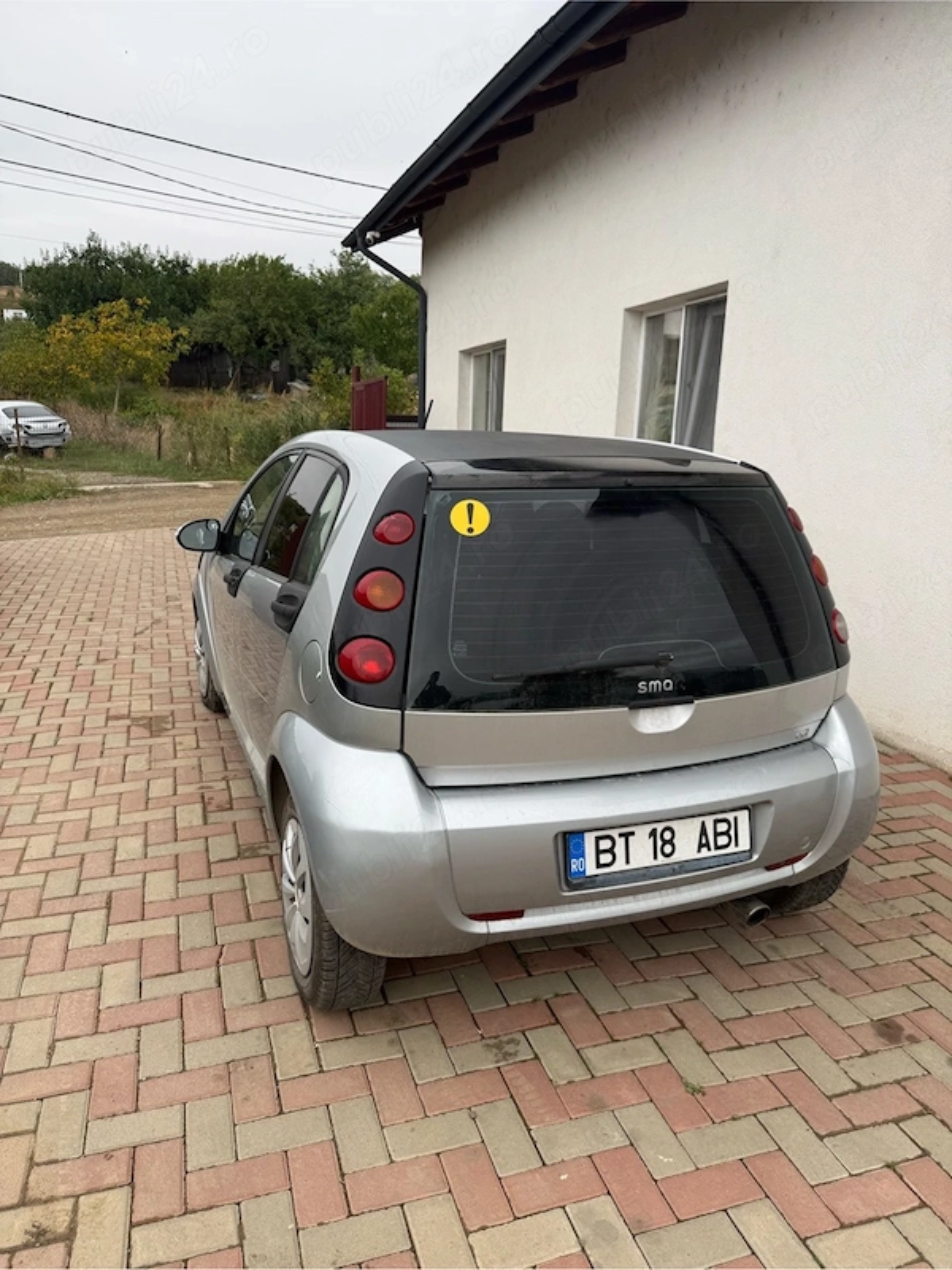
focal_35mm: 24
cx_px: 476
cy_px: 635
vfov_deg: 71.6
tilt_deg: -12.0
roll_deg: -3.1
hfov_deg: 56.8
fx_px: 880
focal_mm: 6.76
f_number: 1.78
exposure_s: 1/805
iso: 80
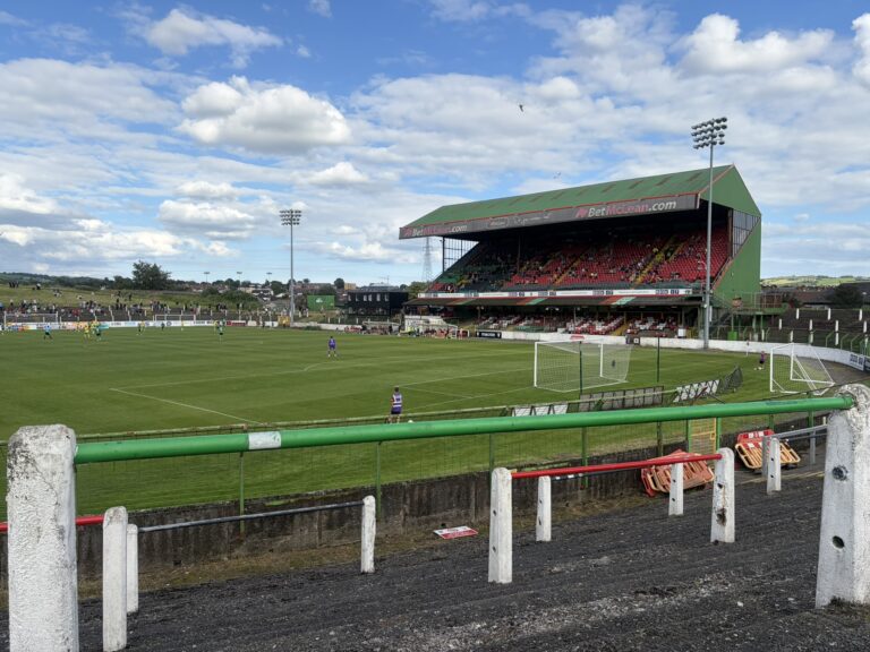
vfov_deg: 53.1
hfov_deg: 67.3
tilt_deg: -1.8
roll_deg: +0.5
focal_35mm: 26
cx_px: 435
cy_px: 326
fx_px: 653
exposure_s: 1/3125
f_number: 1.6
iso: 50
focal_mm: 5.96
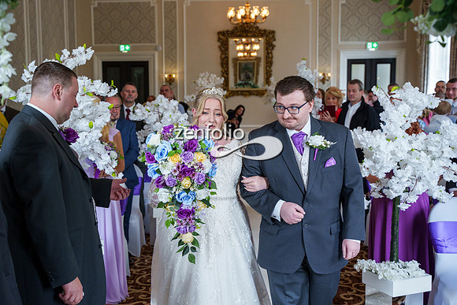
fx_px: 570
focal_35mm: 45
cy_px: 149
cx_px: 221
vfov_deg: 30.0
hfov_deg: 43.7
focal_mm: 43
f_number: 4
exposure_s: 1/400
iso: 1600
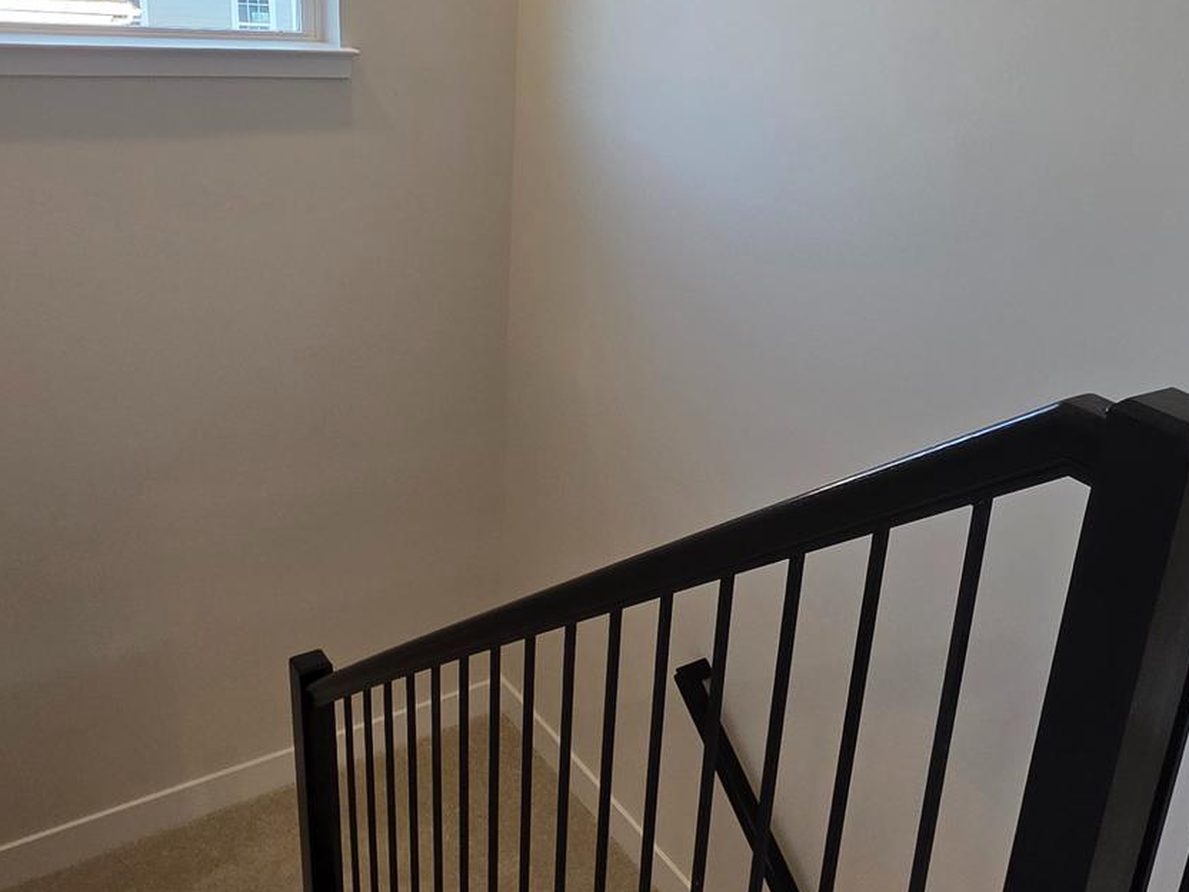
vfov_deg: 44.0
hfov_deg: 55.8
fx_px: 1099
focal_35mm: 32
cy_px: 370
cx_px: 775
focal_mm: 2.2
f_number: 1.9
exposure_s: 1/120
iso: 100
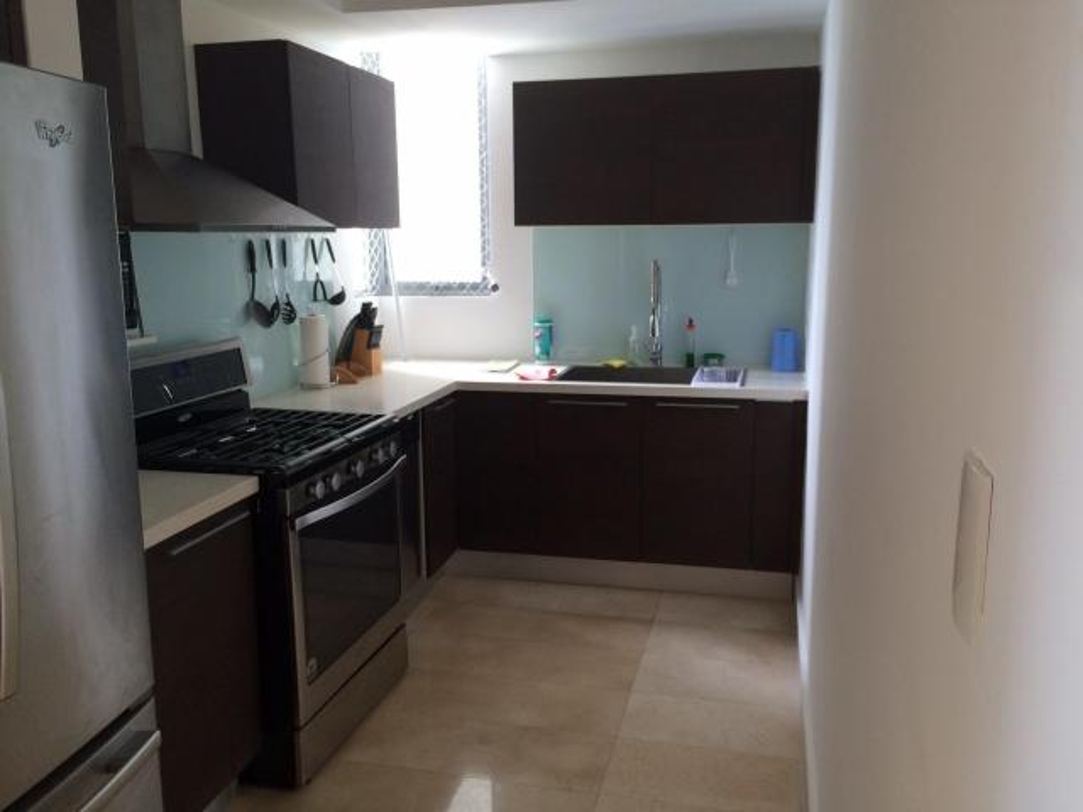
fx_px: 907
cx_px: 542
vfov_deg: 48.2
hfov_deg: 61.7
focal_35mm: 29
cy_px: 406
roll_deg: +0.8
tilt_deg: -11.8
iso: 64
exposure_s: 1/33
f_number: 2.2
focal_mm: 4.15
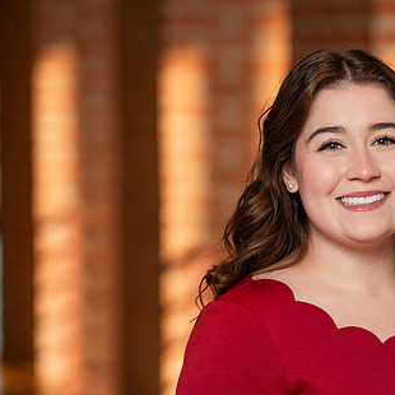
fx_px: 3382
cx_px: 313
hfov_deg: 6.7
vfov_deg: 6.7
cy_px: 245
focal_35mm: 262
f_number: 3.5
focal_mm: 165
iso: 250
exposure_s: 1/250
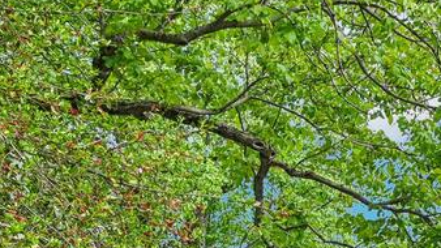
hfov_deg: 13.4
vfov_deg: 8.9
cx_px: 916
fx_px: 1567
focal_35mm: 134
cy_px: 339
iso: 800
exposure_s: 1/320
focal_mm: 30
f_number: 8
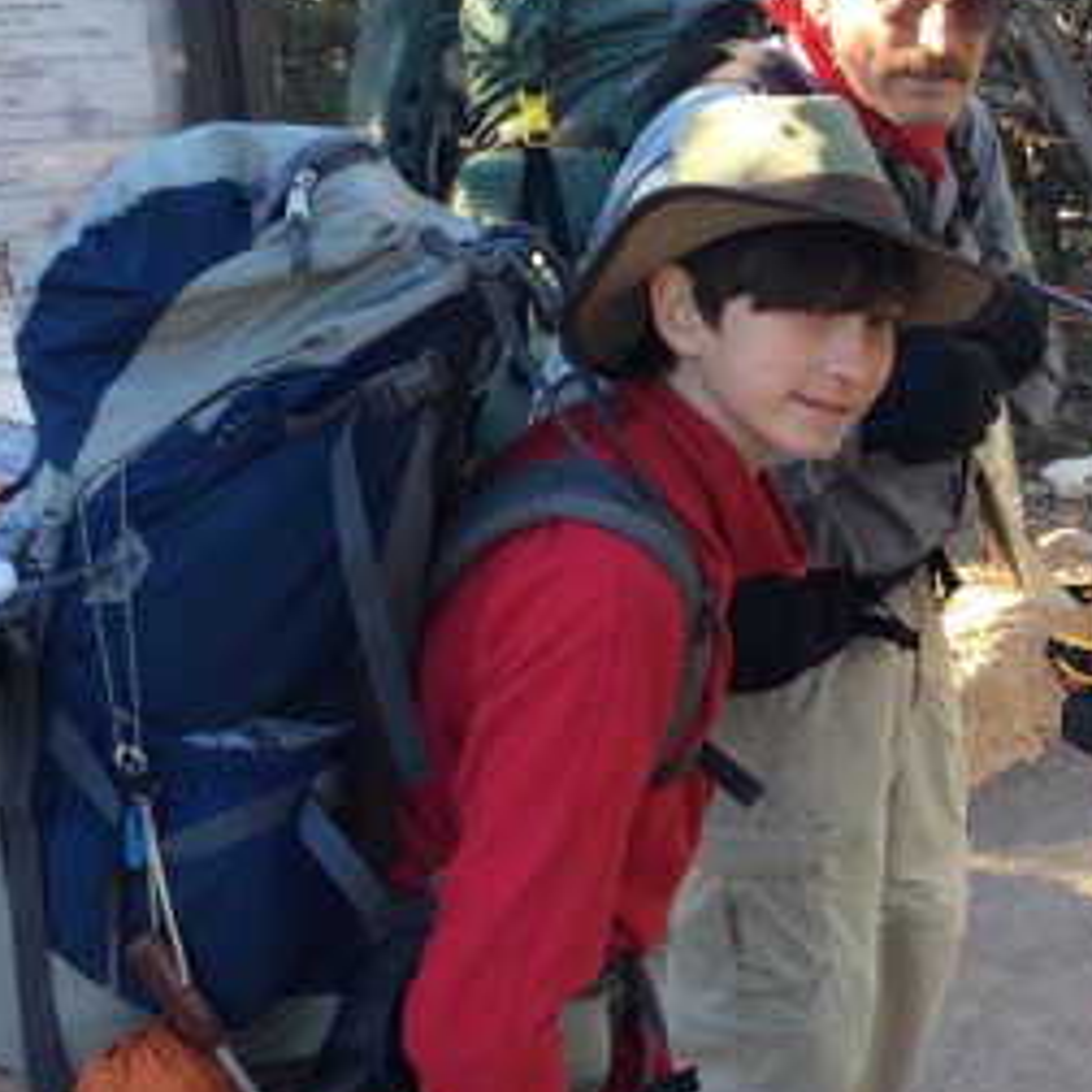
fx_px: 2320
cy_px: 494
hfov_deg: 24.9
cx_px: 1153
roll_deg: +0.6
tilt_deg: -16.0
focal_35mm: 65
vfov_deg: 26.5
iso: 40
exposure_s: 1/120
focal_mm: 4.15
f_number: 2.2
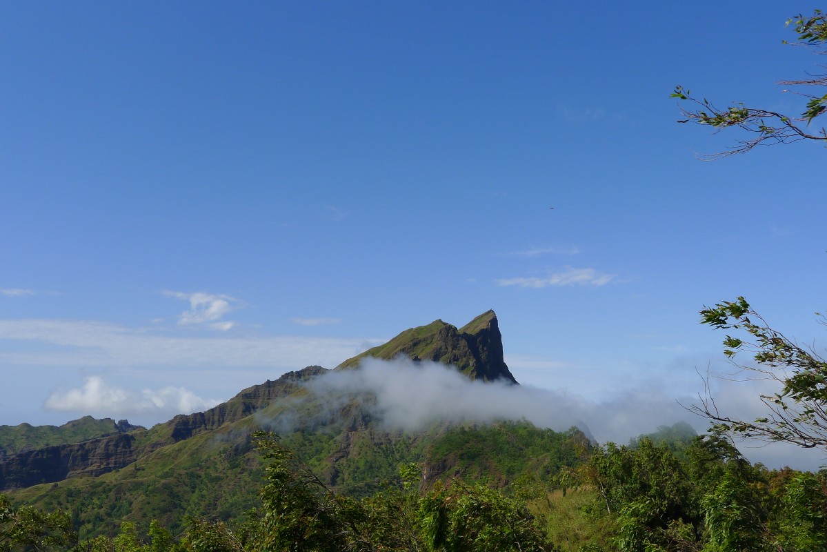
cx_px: 414
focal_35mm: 35
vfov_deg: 37.9
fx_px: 804
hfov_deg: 54.4
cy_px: 276
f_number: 4.5
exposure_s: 1/800
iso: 80
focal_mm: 7.5
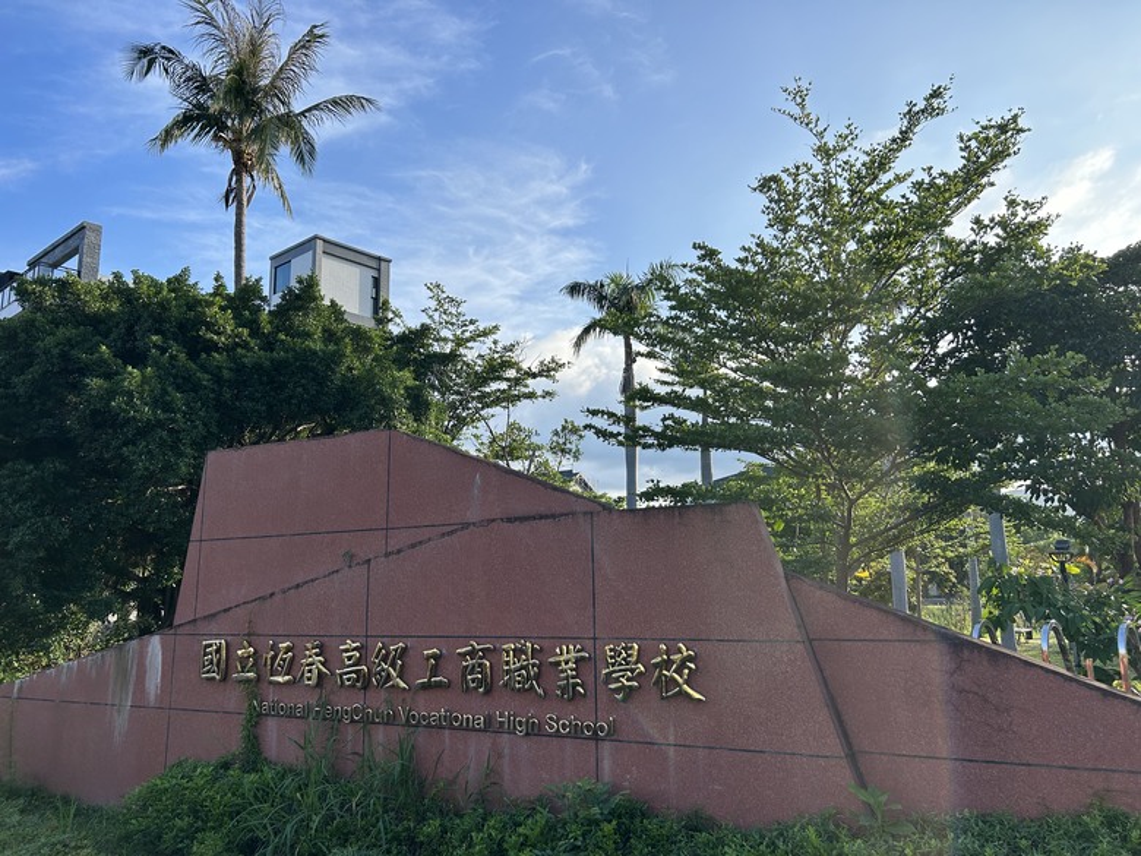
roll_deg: +1.2
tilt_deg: +8.7
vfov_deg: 53.1
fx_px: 857
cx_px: 570
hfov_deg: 67.3
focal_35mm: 26
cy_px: 428
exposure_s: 1/2404
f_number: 1.5
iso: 50
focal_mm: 5.7
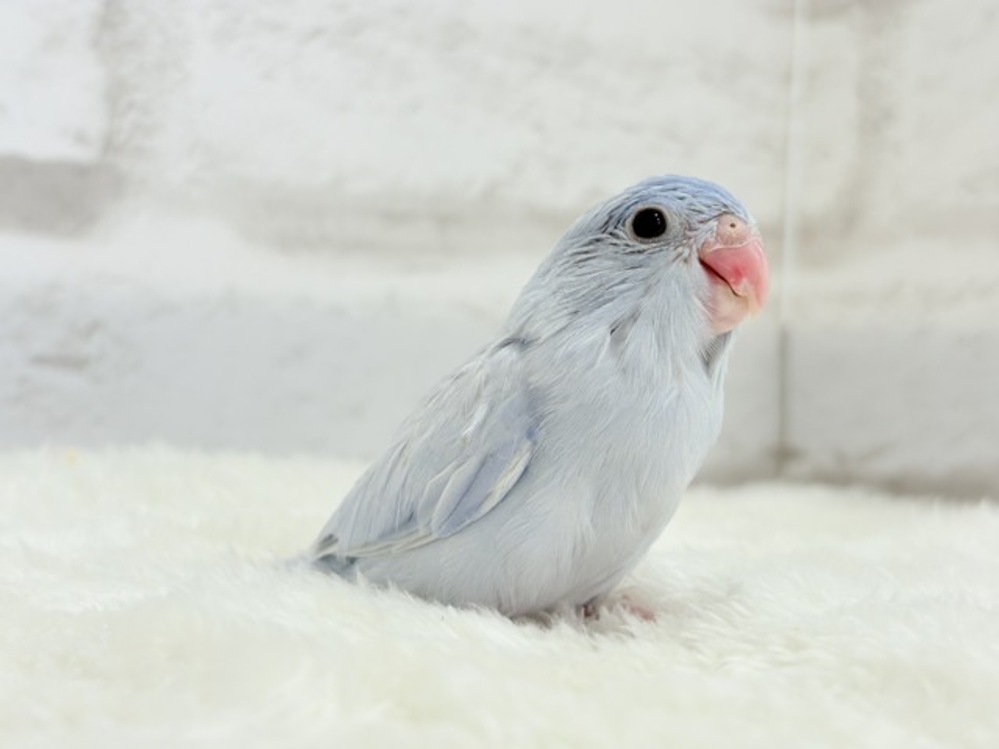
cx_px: 500
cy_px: 374
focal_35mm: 52
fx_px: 1501
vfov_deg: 28.0
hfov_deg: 36.8
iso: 50
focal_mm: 5.96
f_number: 1.6
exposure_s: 1/100
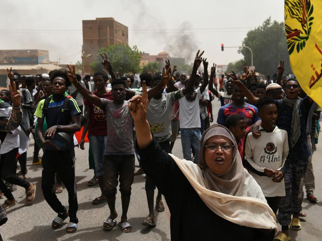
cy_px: 121
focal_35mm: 42
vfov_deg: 34.3
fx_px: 391
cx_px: 166
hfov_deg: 44.8
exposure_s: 1/2000
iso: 500
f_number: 7.1
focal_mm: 38
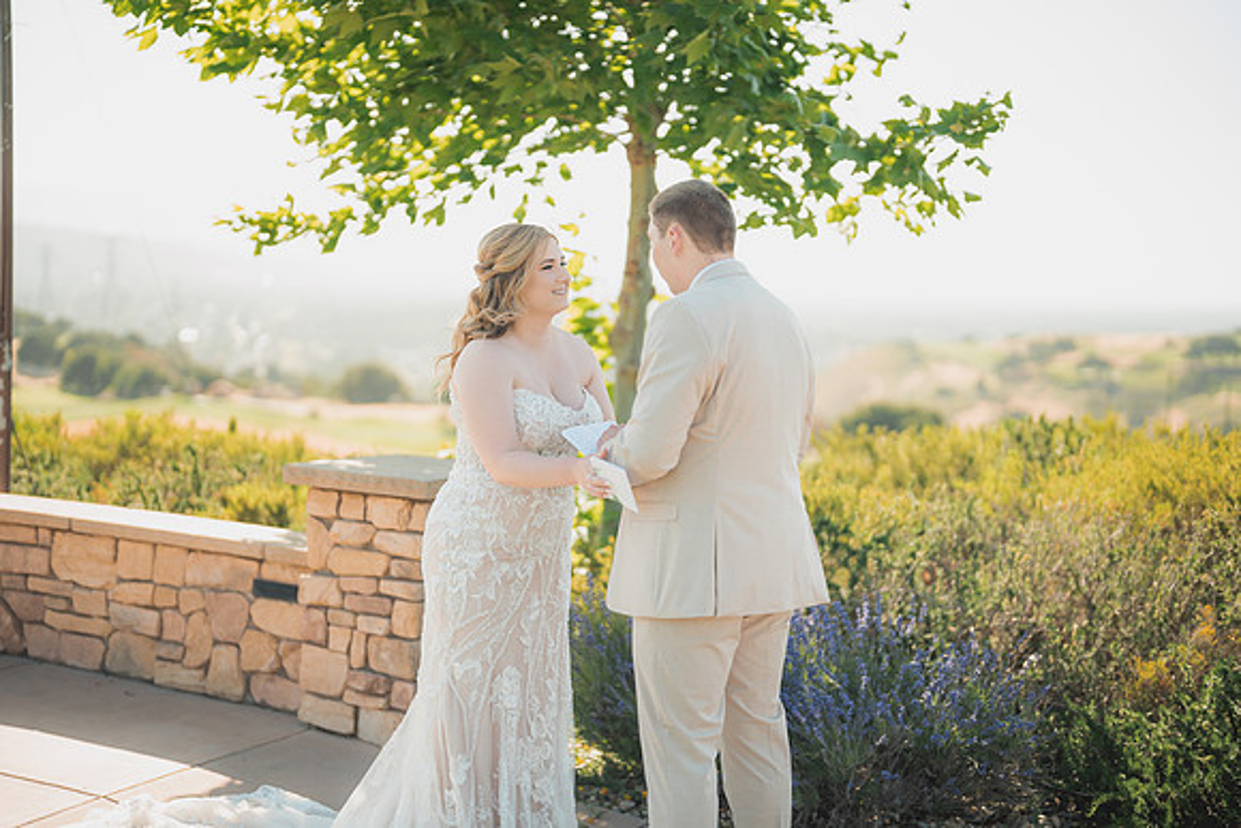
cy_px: 414
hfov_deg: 39.6
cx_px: 620
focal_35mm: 50
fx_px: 1724
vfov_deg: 27.0
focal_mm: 50
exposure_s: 1/1600
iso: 50
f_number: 1.2
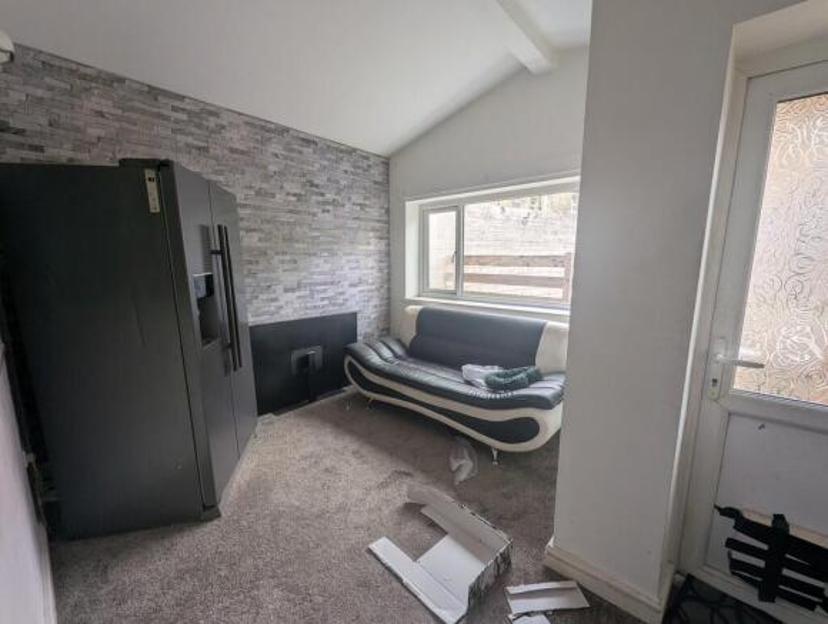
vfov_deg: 90.1
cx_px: 414
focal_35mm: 13
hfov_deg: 106.1
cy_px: 312
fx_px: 311
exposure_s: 1/126
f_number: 2.2
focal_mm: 1.95
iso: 44
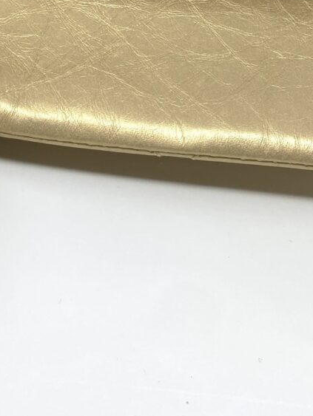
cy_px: -174
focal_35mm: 80
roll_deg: -3.1
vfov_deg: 21.3
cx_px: 101
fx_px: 963
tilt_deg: -40.7
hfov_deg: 18.4
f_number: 1.8
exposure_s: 1/391
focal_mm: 4.25
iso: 32
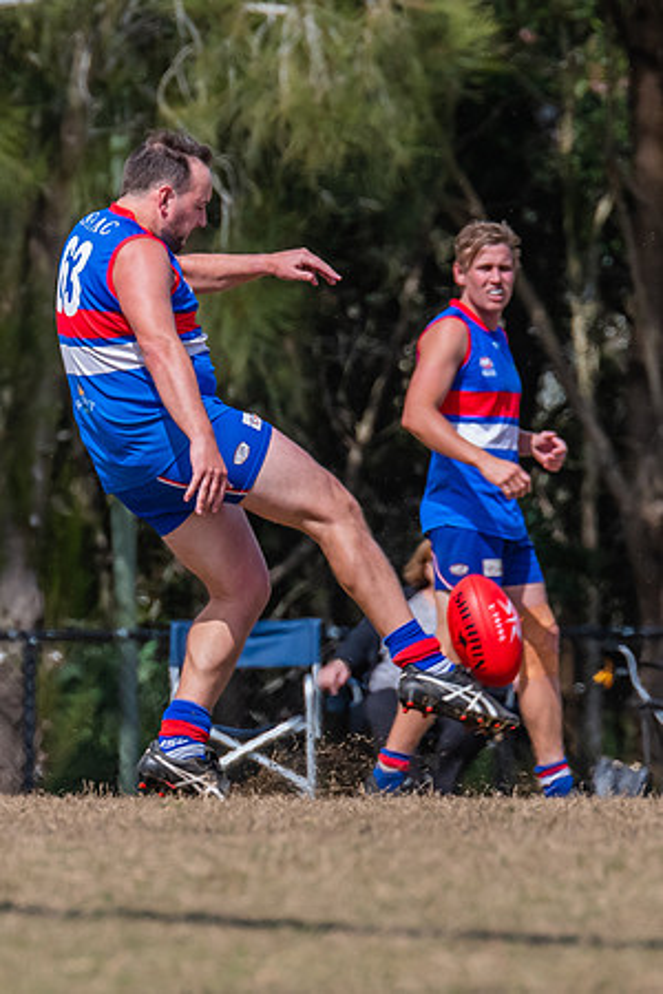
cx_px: 230
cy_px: 465
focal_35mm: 1066
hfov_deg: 1.3
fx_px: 29438
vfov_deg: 1.9
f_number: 8
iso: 800
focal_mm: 420
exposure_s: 1/1600
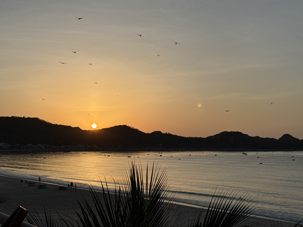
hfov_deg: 39.7
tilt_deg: +4.2
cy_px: 114
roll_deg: -0.3
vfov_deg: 30.3
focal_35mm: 48
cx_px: 152
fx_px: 420
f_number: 1.78
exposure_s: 1/7874
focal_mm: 6.76
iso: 64
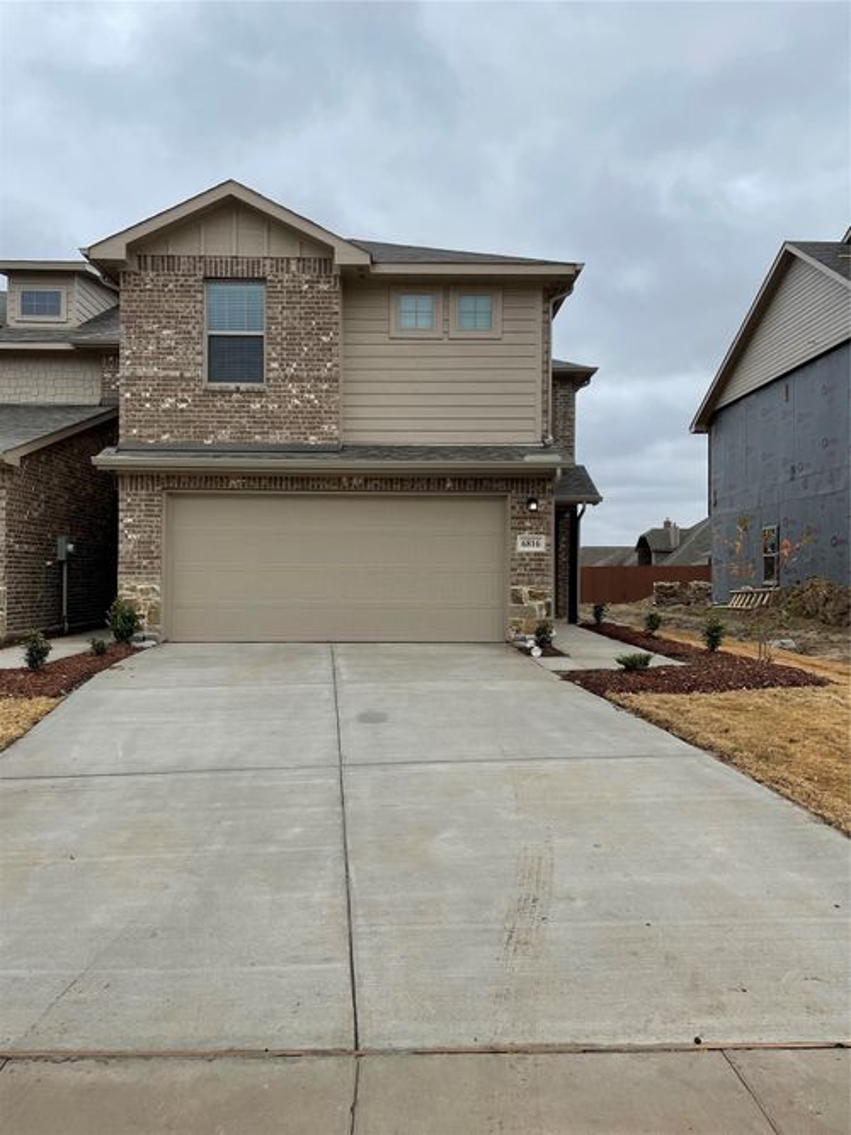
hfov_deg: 53.0
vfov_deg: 67.3
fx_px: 853
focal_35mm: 26
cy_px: 568
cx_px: 426
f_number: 1.6
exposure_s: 1/1618
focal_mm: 4.2
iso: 32
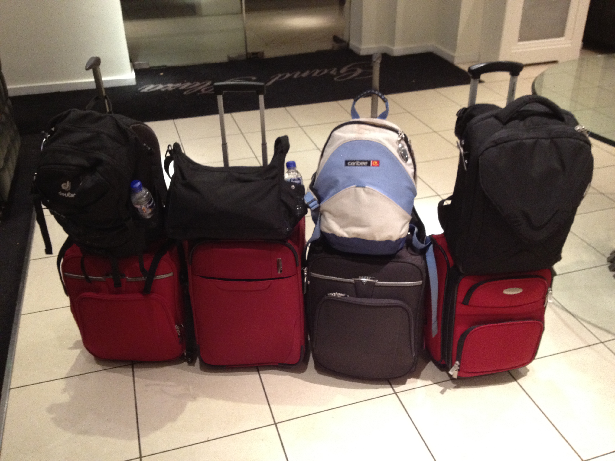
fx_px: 622
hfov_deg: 52.6
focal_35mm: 35
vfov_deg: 40.7
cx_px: 308
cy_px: 230
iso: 250
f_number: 2.4
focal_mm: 4.28
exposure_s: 1/20
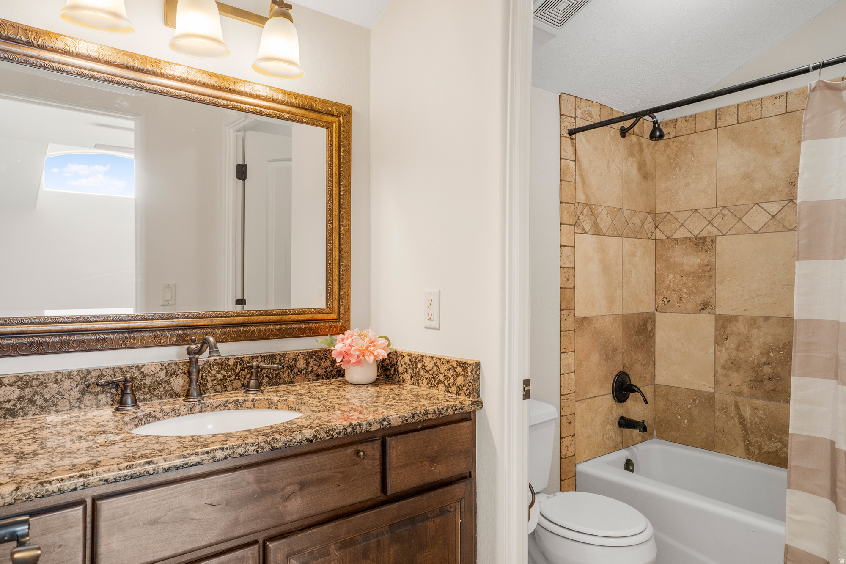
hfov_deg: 76.1
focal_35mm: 23
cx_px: 423
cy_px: 282
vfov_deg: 55.1
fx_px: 540
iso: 250
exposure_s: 1/5
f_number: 9
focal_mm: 23
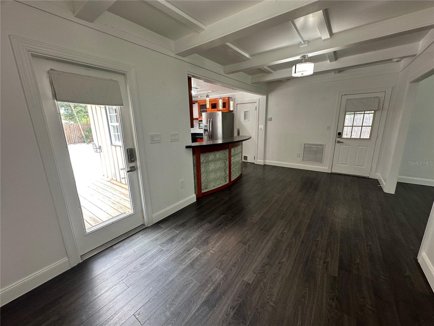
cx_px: 217
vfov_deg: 85.7
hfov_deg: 102.1
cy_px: 163
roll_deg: +1.4
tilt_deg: -13.6
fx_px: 176
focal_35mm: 14
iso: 125
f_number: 2.2
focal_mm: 2.22
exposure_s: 1/120
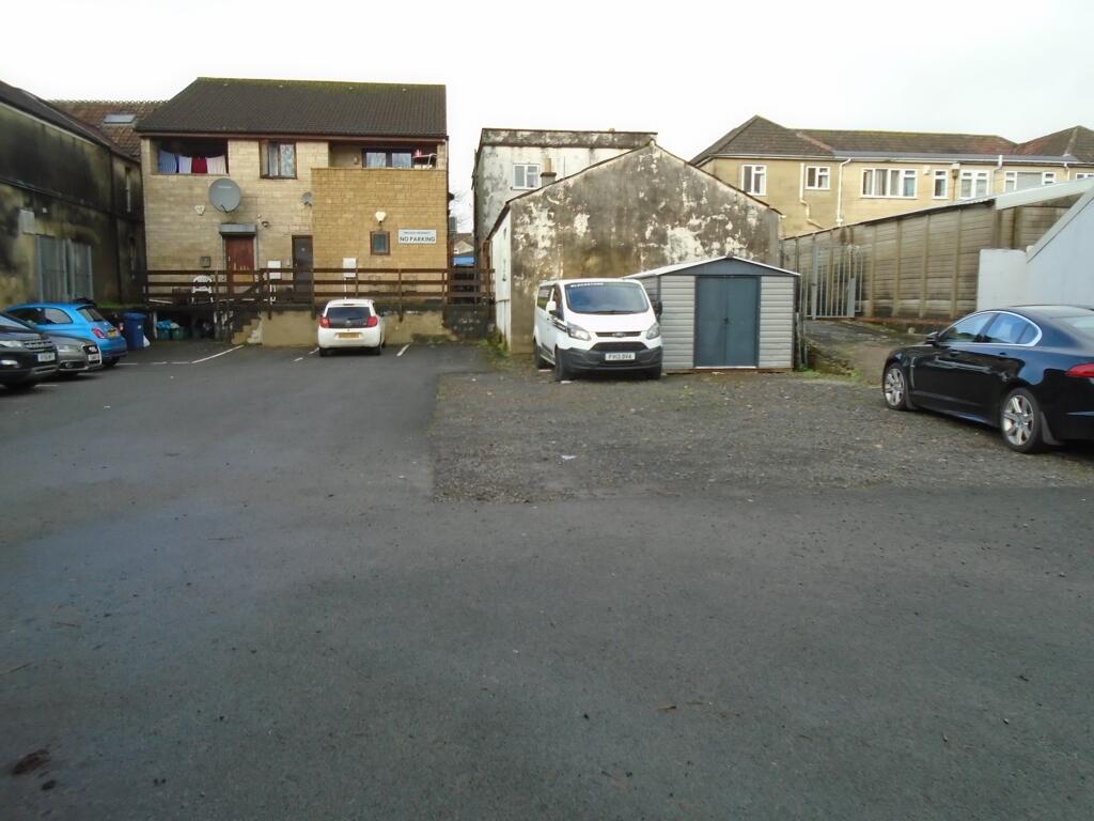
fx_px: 822
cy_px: 410
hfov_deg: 67.3
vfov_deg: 53.1
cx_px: 547
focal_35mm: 26
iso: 160
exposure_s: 1/250
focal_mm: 4.6
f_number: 3.2
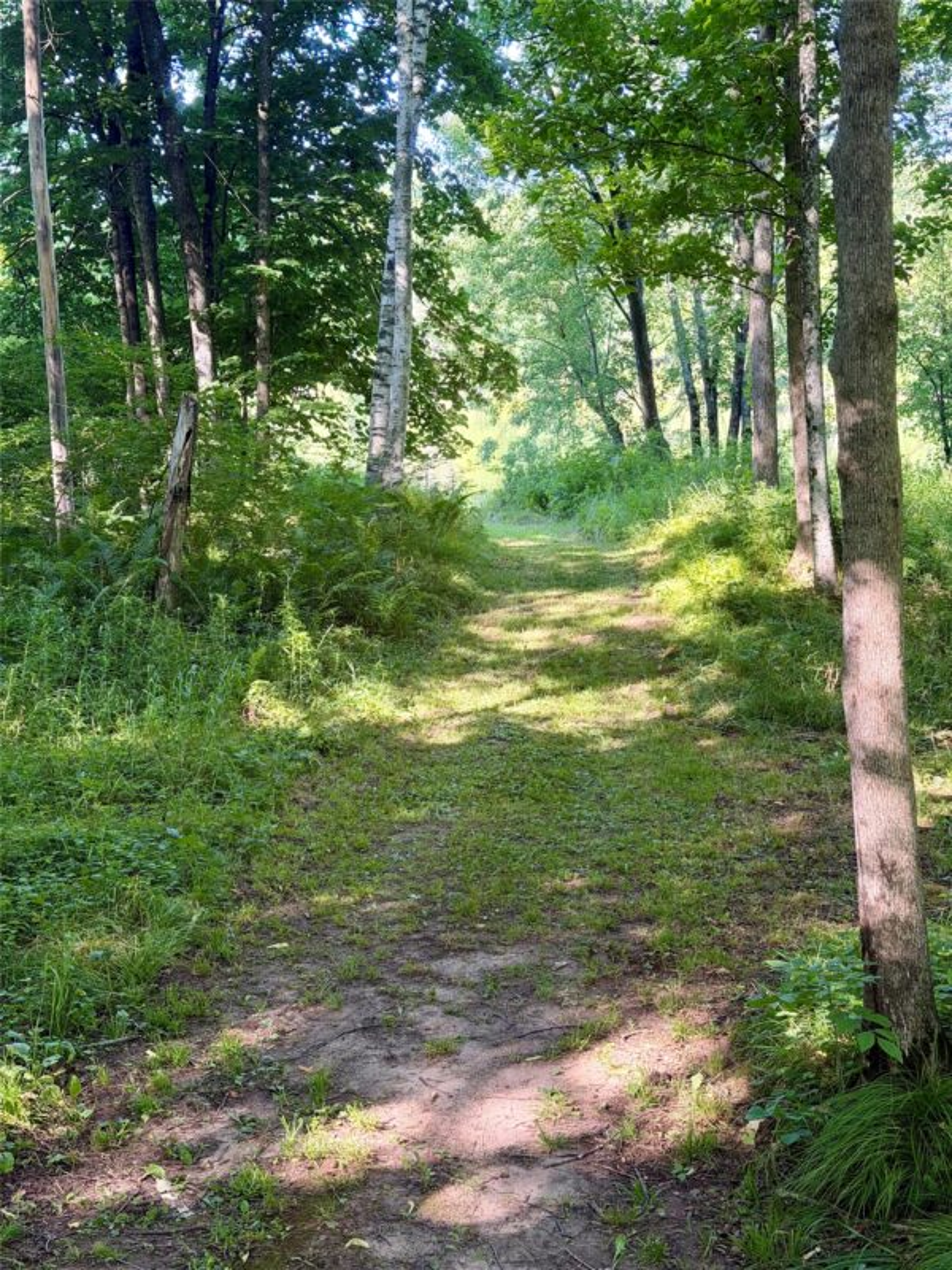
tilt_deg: -9.2
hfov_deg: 30.3
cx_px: 476
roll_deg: +0.4
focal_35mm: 48
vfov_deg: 39.7
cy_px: 635
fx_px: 1760
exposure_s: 1/115
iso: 100
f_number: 1.78
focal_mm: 6.76
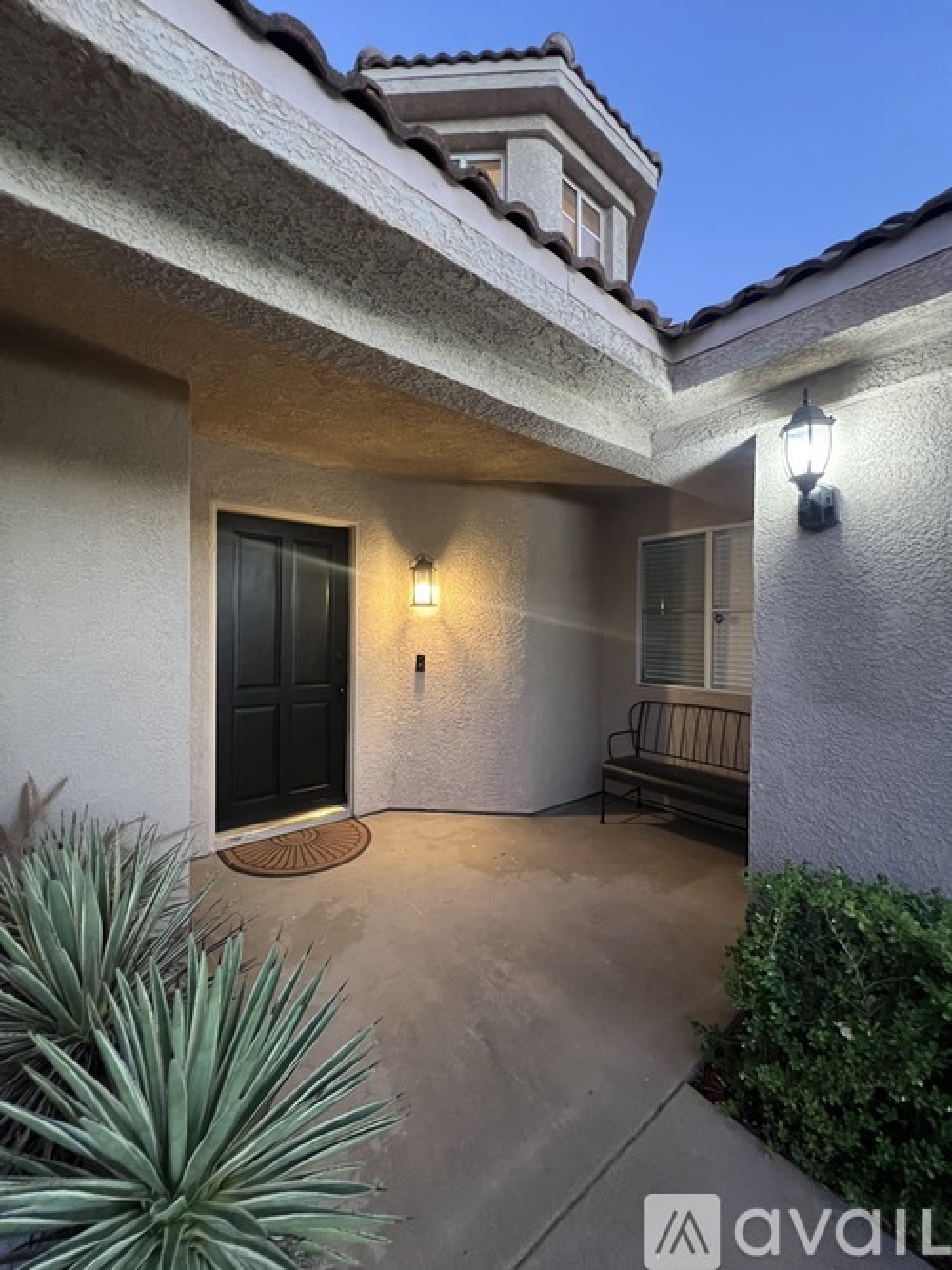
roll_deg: +0.0
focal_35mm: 13
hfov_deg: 89.9
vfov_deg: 106.2
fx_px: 477
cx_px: 476
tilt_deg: +0.0
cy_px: 635
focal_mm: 1.57
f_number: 1.8
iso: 800
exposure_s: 1/60
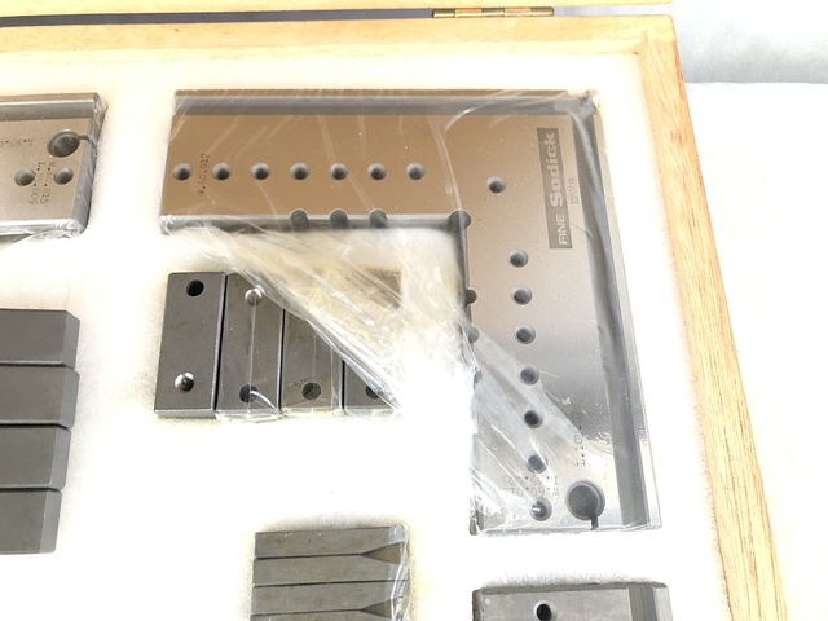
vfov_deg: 49.7
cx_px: 414
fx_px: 670
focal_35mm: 28
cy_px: 310
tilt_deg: -70.5
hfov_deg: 63.4
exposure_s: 1/15
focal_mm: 3.99
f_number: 1.8
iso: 40
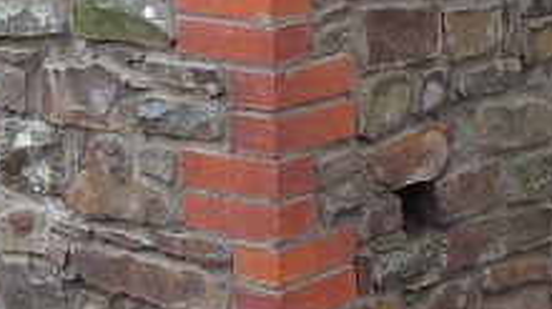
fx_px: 1958
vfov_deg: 9.0
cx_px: 251
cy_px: 157
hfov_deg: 16.0
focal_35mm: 134
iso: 140
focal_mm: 4.1
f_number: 3.3
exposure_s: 1/30
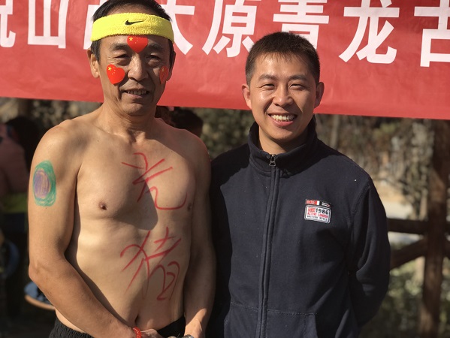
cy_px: 169
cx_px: 225
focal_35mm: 57
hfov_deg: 33.8
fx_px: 741
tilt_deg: -3.7
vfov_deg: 25.7
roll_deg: -3.0
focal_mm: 6.6
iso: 20
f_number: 2.8
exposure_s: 1/618
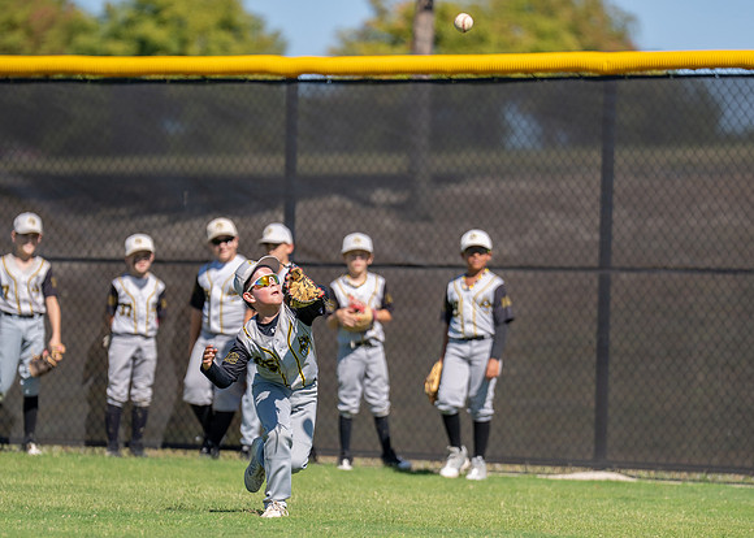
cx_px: 322
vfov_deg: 4.9
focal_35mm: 295
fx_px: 6320
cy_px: 341
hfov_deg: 6.8
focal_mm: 200
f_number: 2.8
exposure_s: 1/2500
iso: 100
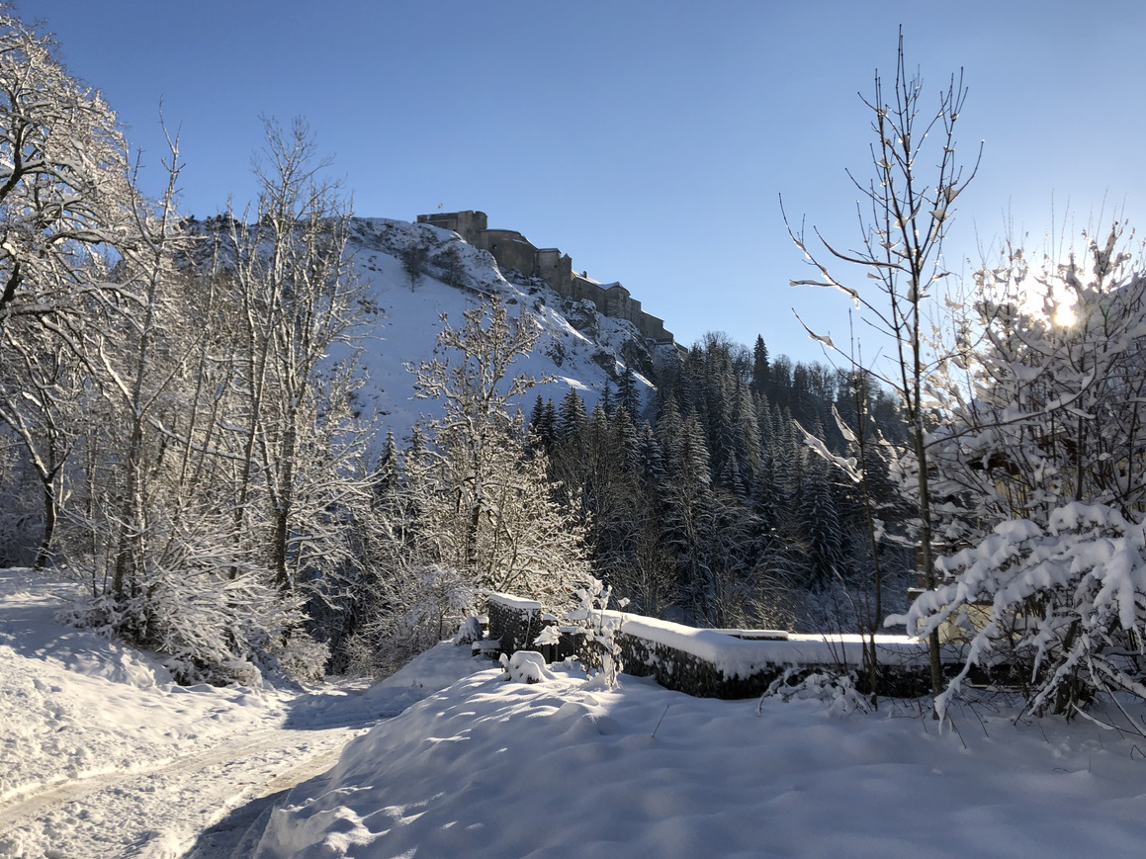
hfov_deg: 61.7
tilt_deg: +8.6
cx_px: 579
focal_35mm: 29
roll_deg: -1.1
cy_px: 416
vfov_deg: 48.2
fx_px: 960
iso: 20
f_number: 1.8
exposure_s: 1/2404
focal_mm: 4
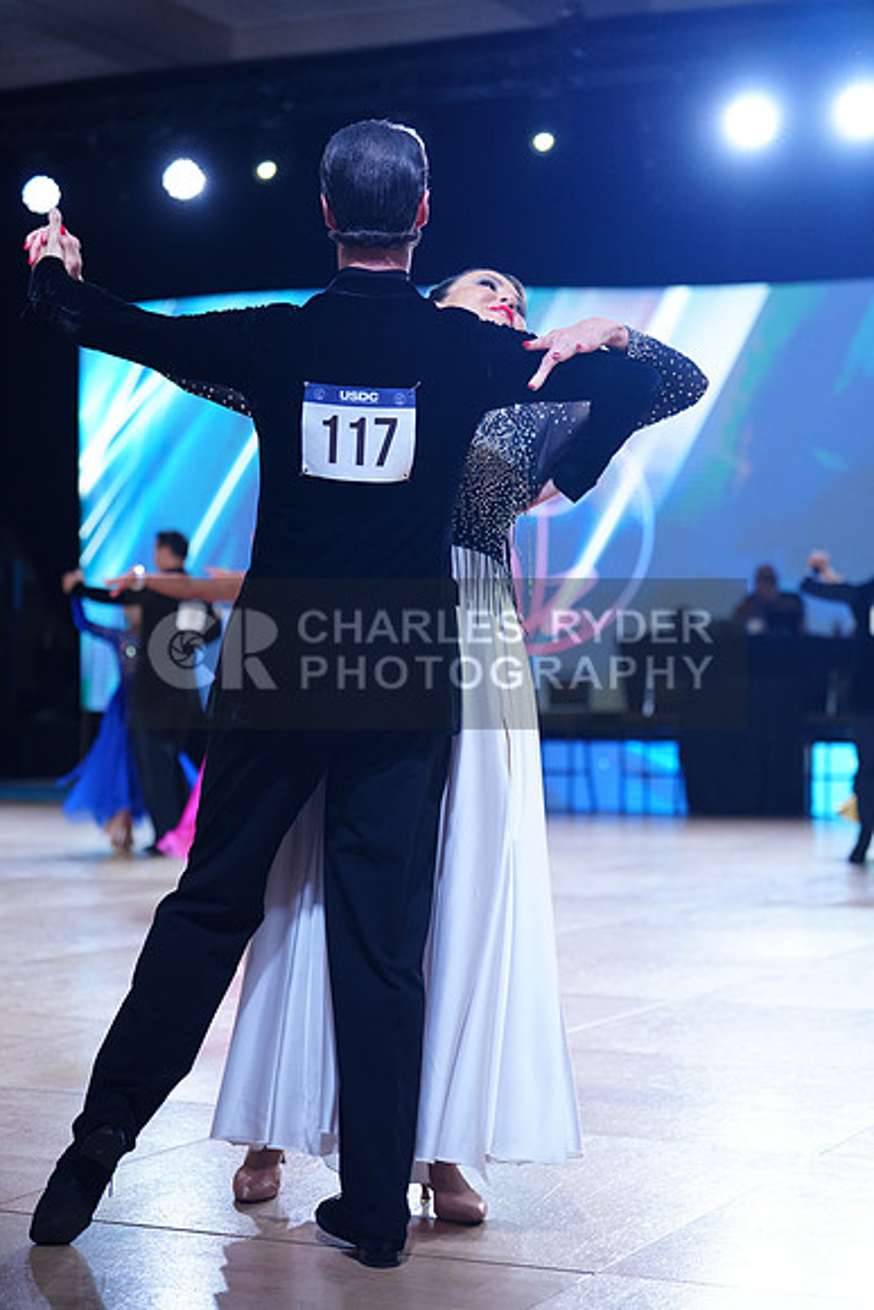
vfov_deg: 28.8
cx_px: 437
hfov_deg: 19.5
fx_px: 2547
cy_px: 655
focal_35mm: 70
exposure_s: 1/500
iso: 800
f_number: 2.8
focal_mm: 70
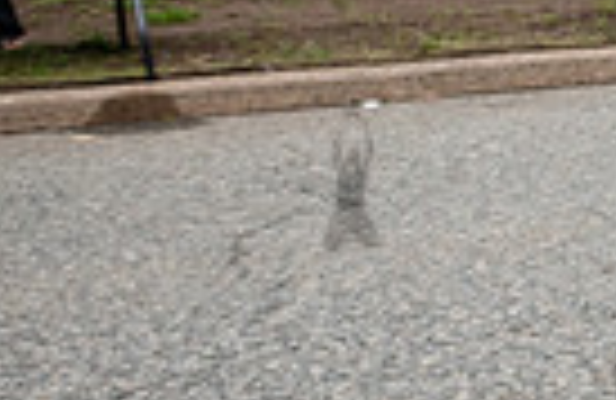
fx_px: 2207
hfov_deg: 13.8
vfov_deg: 10.3
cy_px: 288
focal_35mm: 130
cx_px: 1179
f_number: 7.1
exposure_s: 1/320
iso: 400
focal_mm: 24
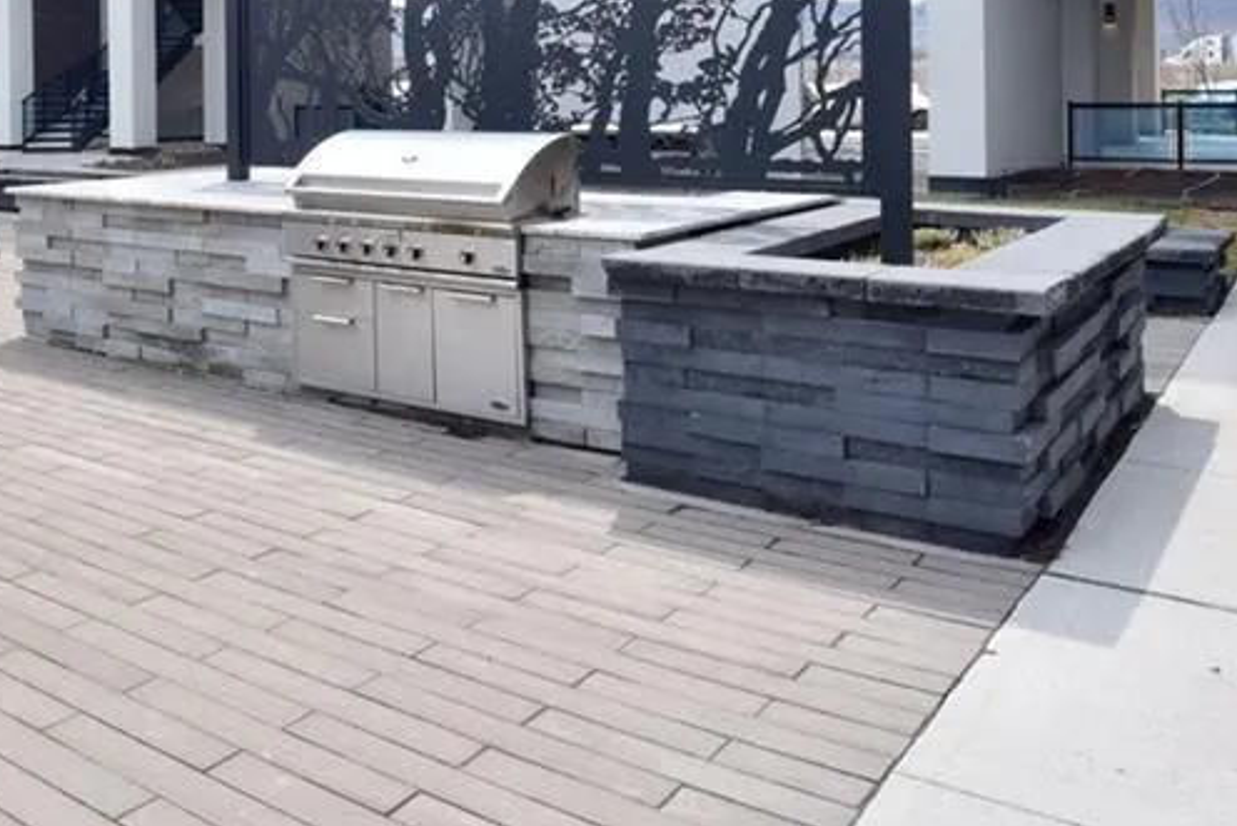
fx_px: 1134
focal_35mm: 33
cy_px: 124
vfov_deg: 38.0
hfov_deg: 52.5
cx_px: 202
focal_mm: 16
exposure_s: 1/400
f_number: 10
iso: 320
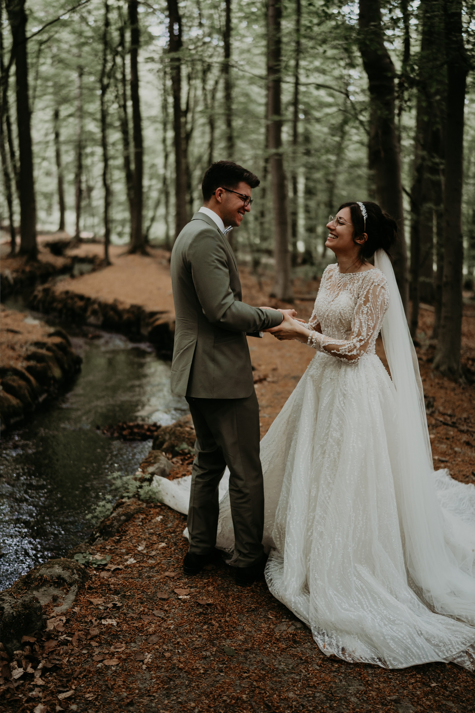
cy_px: 356
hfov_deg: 37.9
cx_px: 238
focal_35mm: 35
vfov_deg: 54.4
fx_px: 693
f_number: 1.4
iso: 640
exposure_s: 1/320
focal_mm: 35
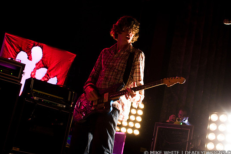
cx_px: 114
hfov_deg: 40.3
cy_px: 73
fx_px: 314
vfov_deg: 27.5
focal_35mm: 49
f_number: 2.5
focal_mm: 30
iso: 800
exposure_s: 1/125
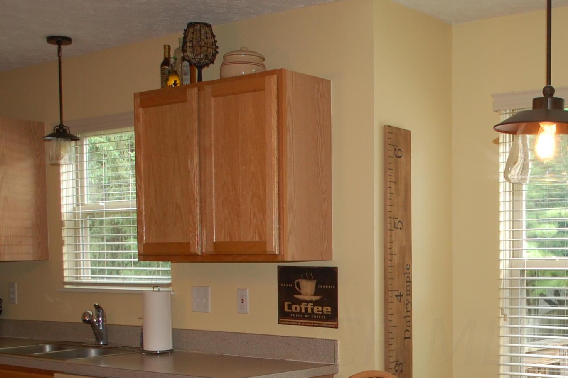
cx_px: 431
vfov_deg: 23.9
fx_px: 867
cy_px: 341
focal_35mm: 55
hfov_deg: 35.4
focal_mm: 18
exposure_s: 1/60
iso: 400
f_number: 3.5
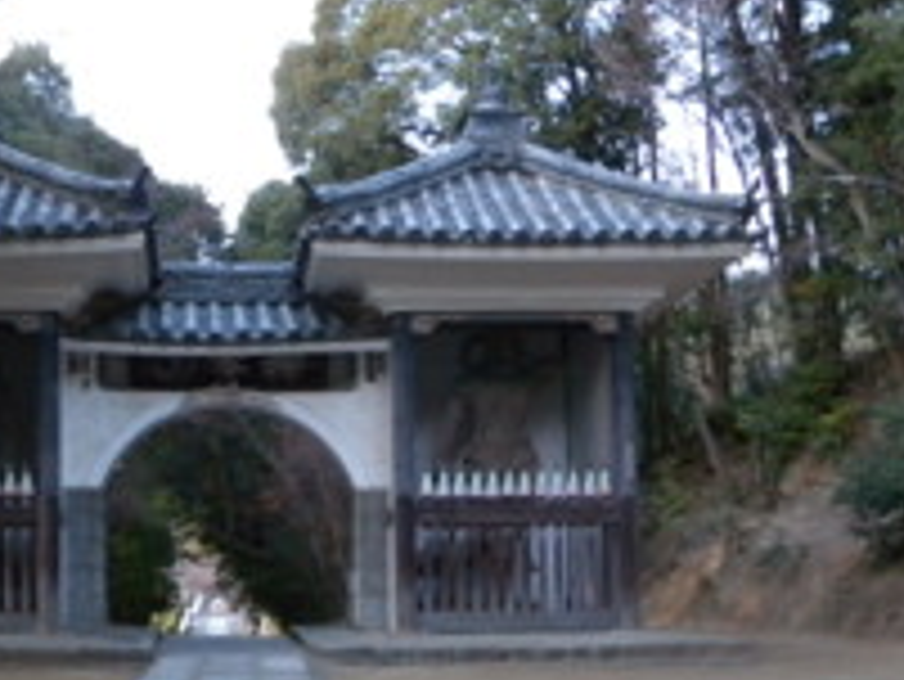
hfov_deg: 35.4
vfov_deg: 27.4
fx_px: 1385
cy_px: 453
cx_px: 229
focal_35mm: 53
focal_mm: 6
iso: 400
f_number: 2.7
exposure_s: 1/13
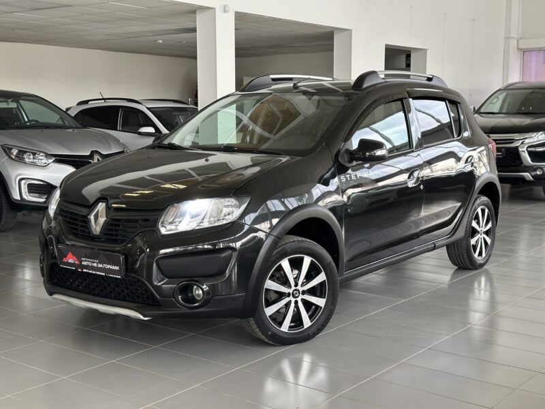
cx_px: 272
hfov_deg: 39.7
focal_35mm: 48
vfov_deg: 30.3
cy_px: 204
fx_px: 756
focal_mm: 6.86
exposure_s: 1/60
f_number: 1.78
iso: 100
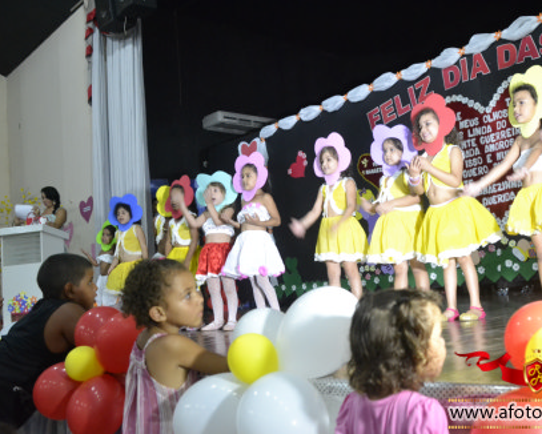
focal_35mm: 38
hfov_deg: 47.8
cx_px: 309
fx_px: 610
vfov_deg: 39.2
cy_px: 219
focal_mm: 22
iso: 3200
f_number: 4.5
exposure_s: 1/25
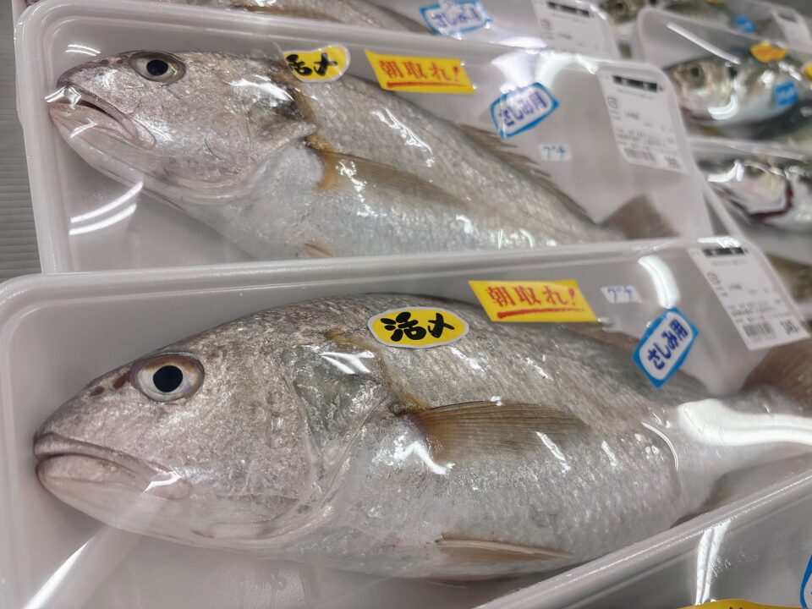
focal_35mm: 26
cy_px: 304
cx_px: 406
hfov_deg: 67.3
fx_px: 610
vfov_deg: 53.1
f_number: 1.6
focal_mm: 5.96
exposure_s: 1/120
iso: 80
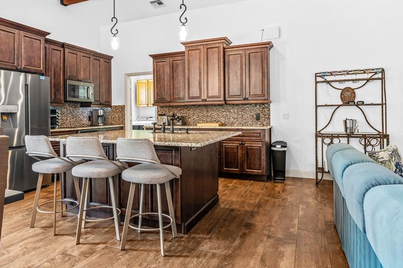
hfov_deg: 69.2
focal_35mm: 26
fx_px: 291
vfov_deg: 49.3
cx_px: 177
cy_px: 113
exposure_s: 1.3
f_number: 10
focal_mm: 21
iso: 320
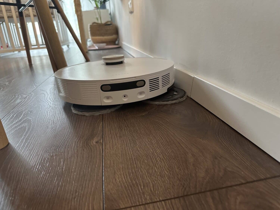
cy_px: 105
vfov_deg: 56.8
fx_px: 194
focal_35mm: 24
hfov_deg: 71.6
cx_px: 140
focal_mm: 6.86
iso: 400
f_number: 1.78
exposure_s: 1/59
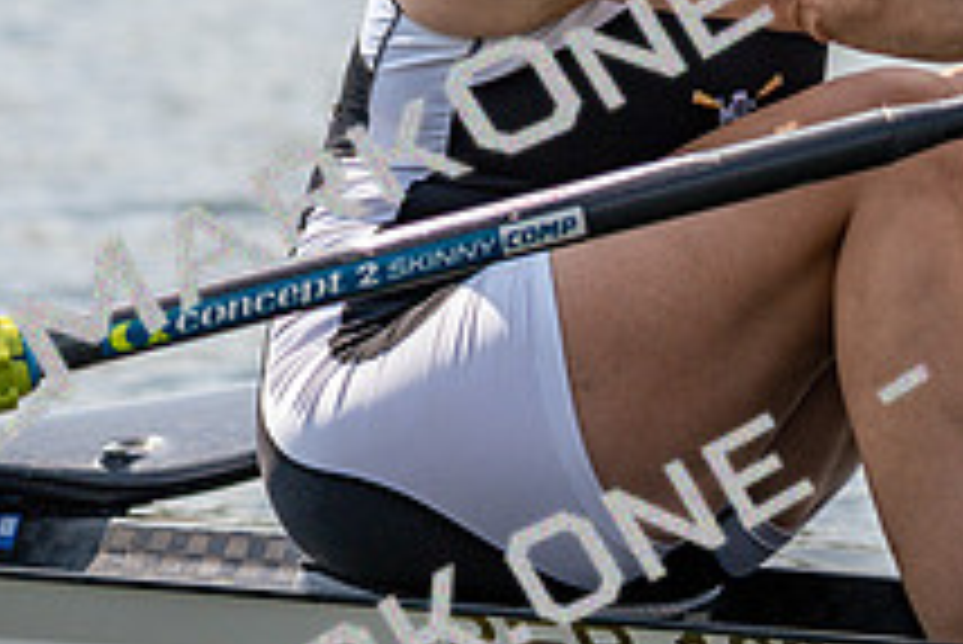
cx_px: 639
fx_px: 14481
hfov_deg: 3.8
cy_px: -70
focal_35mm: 541
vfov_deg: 2.5
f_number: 5.6
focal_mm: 200
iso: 200
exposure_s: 1/1600
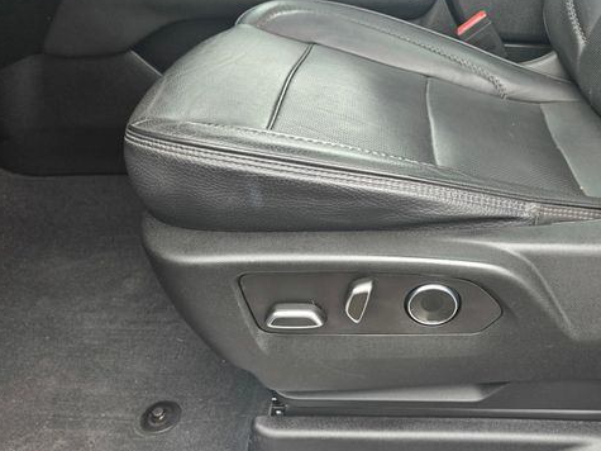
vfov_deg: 45.0
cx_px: 378
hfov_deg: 57.6
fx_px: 538
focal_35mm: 31
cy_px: 288
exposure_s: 1/180
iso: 64
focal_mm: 5.4
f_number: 1.8
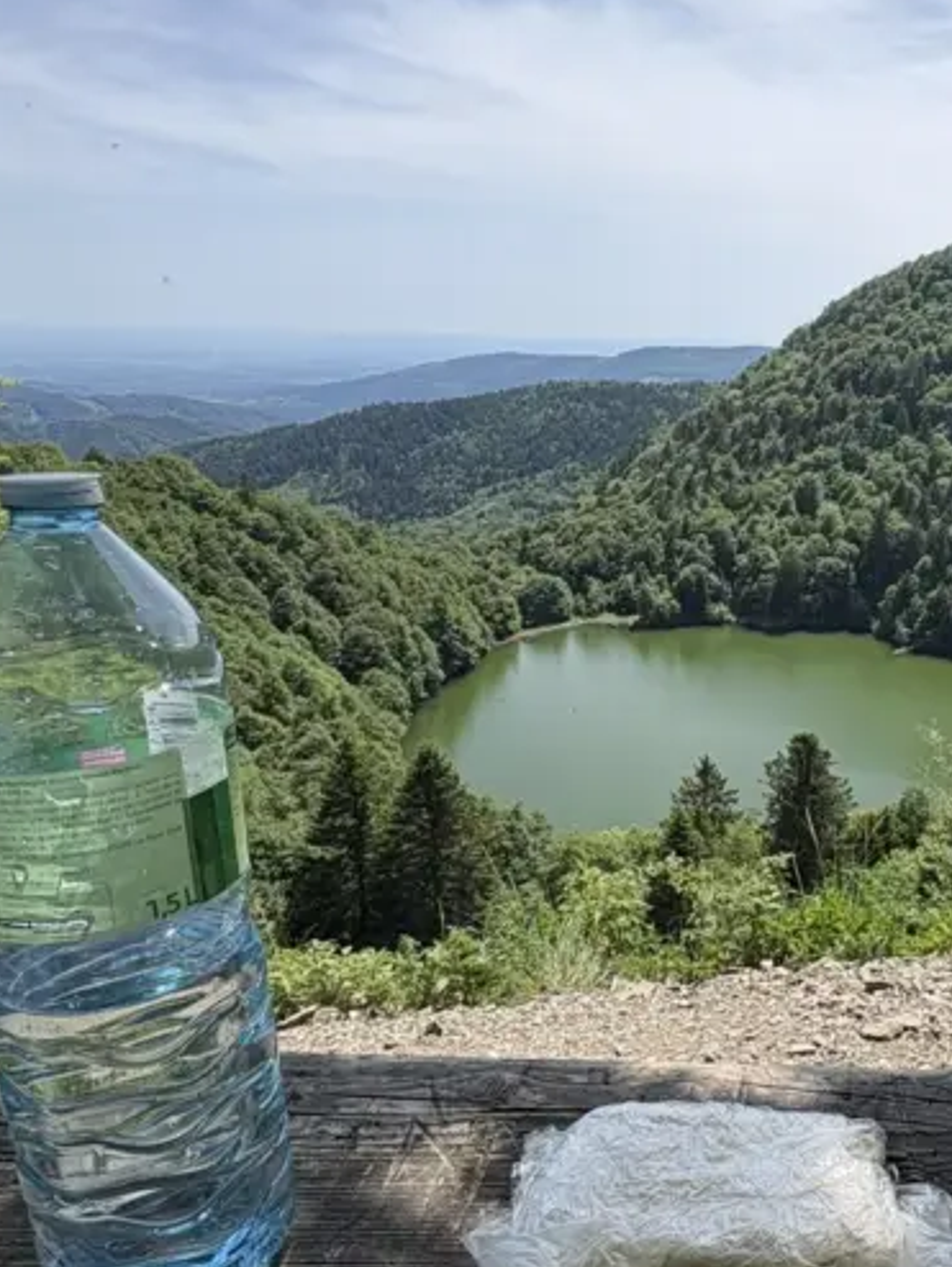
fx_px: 1062
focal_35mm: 29
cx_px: 772
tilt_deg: -16.5
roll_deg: -1.7
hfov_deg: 45.6
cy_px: 675
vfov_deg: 61.6
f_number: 2.2
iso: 50
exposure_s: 1/1536
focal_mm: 2.22
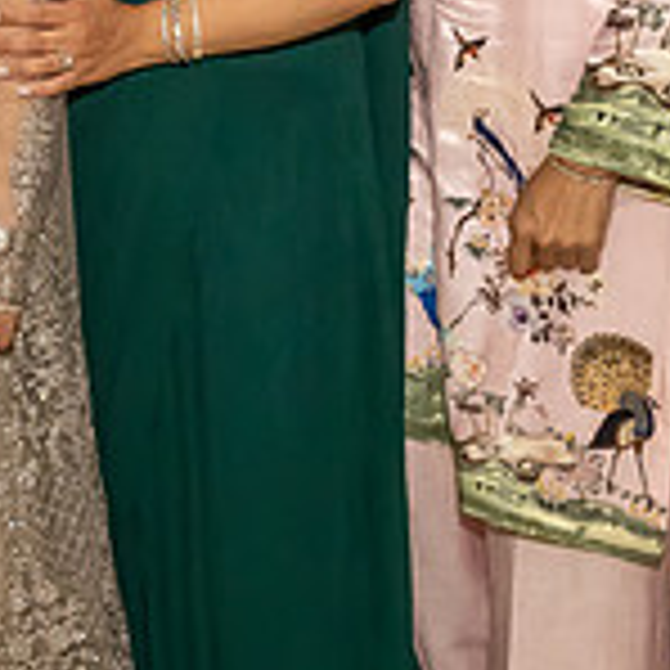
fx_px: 2299
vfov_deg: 15.9
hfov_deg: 16.3
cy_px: -147
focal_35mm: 105
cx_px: 16
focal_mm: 19
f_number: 8
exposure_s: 1/250
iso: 2000
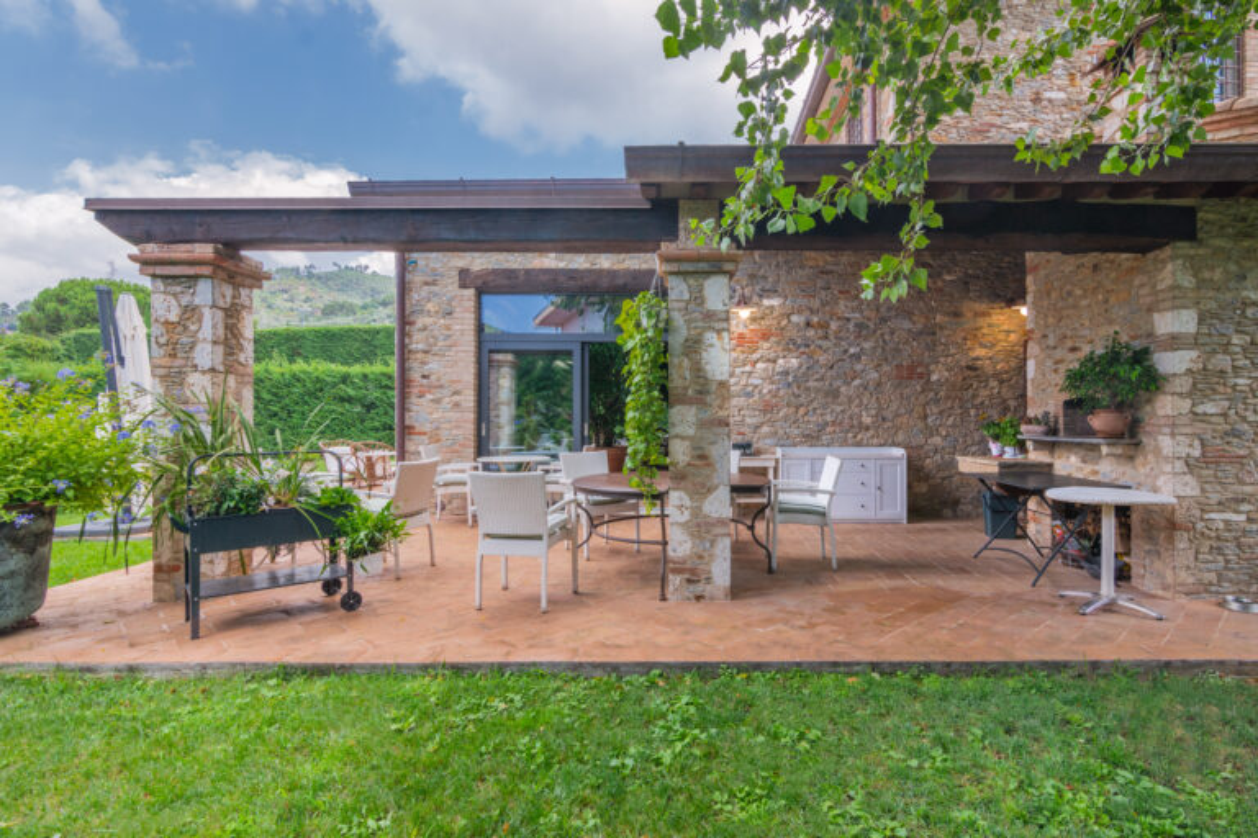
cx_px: 629
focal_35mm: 16
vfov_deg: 72.1
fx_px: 577
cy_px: 419
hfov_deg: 95.0
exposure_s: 1/100
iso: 200
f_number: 9
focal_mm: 11
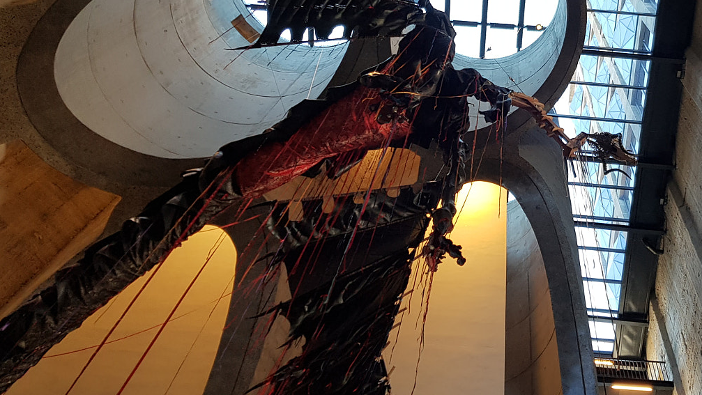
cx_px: 542
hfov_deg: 43.7
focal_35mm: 45
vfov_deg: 26.3
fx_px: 838
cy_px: 116
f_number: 1.7
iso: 64
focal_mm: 4.2
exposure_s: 1/50
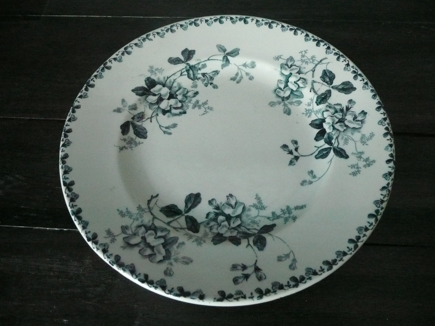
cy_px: 163
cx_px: 218
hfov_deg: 63.4
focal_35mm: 28
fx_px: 352
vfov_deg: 49.7
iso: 800
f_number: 3.3
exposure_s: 1/15
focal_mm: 4.6
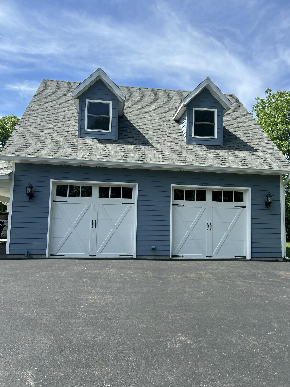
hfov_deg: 53.1
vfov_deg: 67.3
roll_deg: -1.1
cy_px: 194
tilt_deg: +5.3
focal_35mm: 26
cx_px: 145
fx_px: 290
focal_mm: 5.7
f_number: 1.5
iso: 50
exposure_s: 1/2915
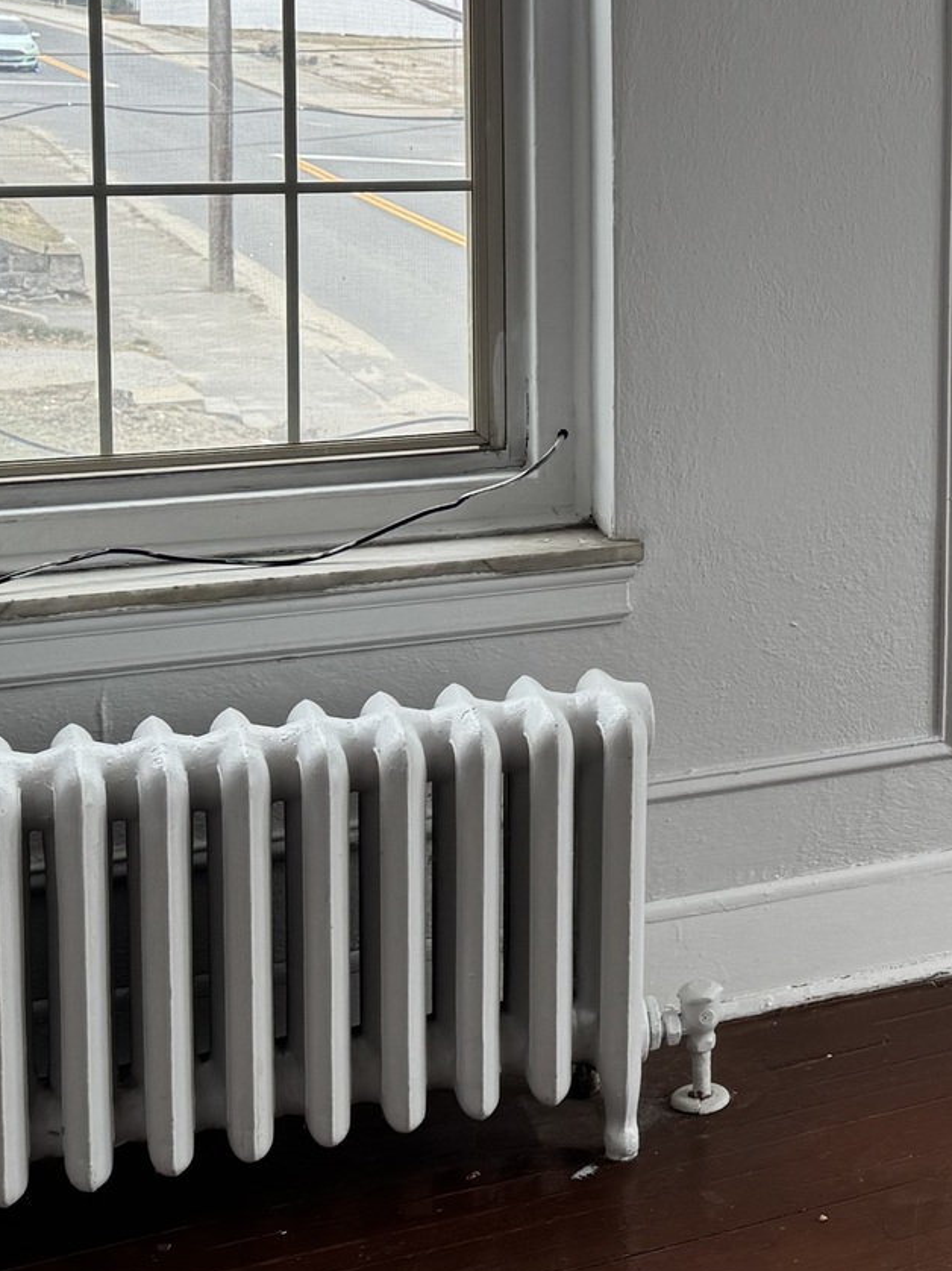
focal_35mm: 66
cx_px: 1281
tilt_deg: -8.8
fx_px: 2421
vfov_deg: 28.9
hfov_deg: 20.1
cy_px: 284
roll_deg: -2.1
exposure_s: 1/121
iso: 80
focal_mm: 6.76
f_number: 1.78
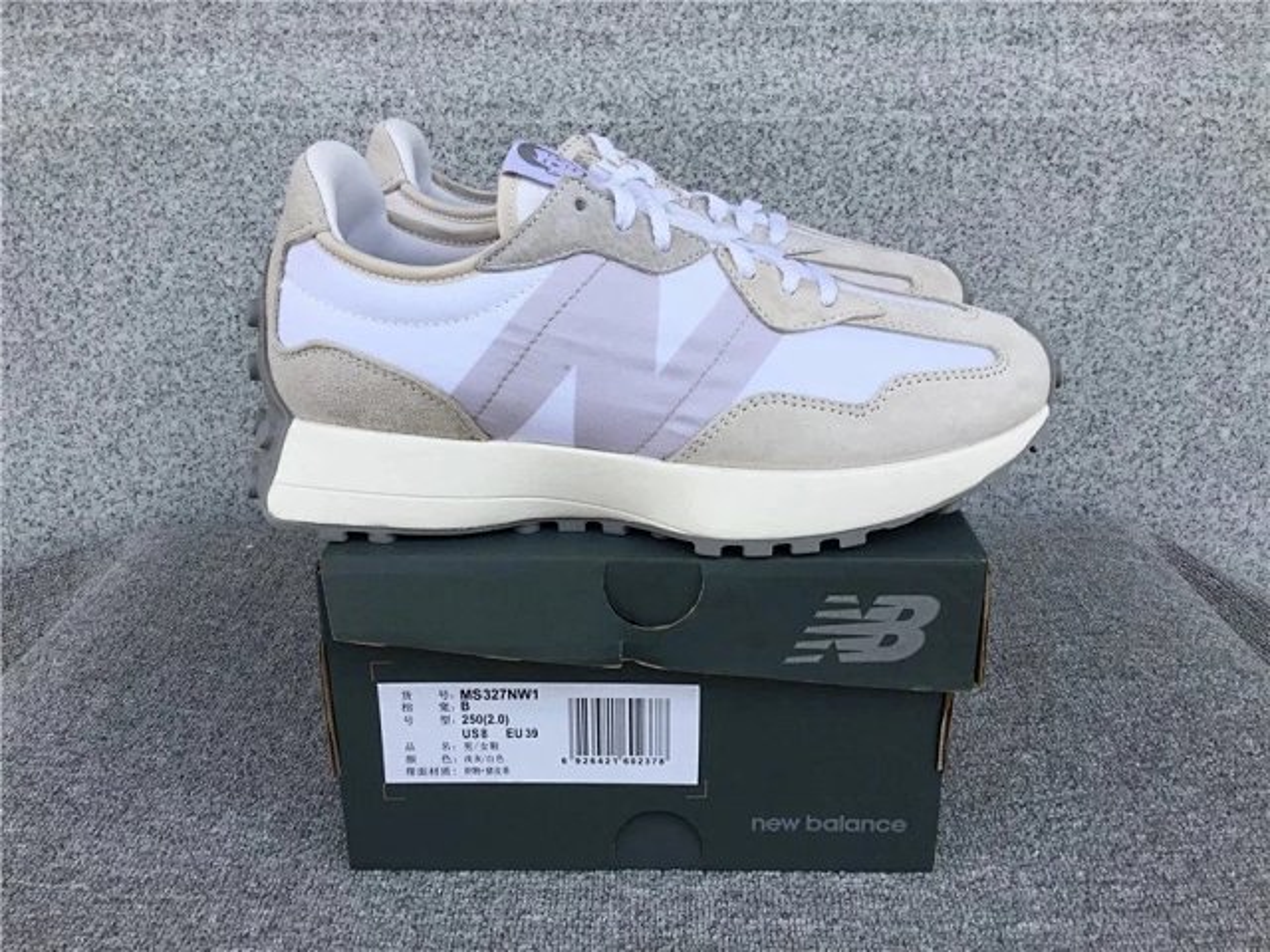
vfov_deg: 45.4
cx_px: 635
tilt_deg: -20.8
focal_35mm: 31
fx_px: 1137
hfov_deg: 58.4
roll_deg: +1.0
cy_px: 476
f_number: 2.4
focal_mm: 3.3
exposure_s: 1/536
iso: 25
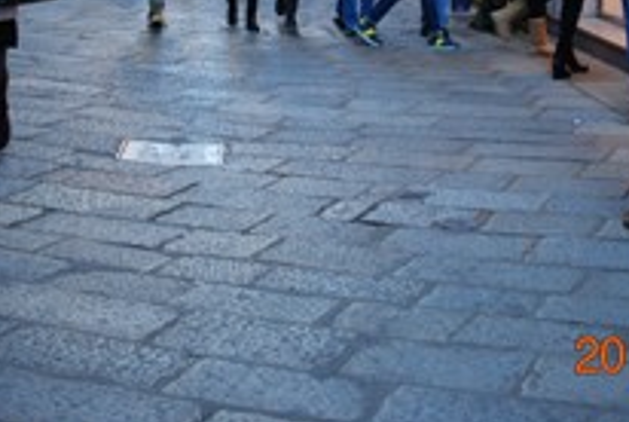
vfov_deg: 15.3
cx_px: 316
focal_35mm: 86
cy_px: -112
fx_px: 1505
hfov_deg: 23.6
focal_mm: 22
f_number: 3.8
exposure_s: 1/60
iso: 250
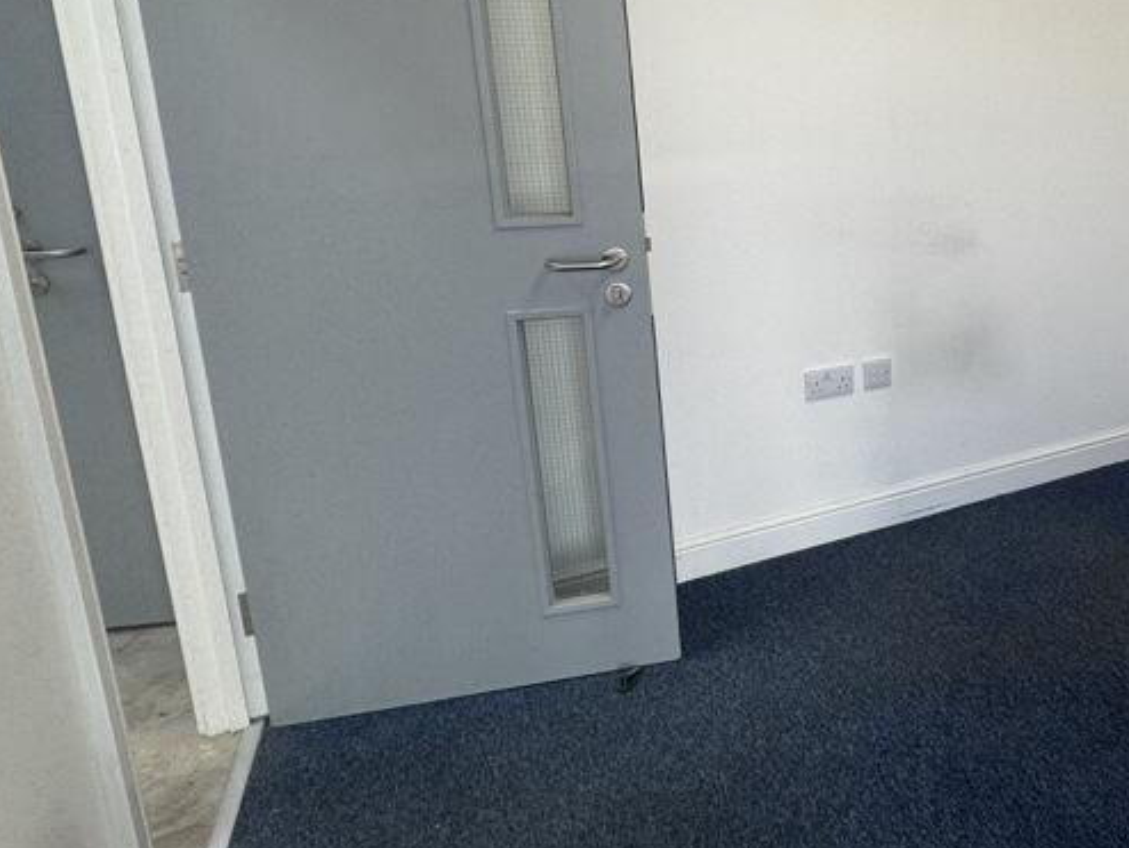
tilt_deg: -11.2
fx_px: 946
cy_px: 240
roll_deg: +1.2
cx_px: 1038
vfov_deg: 46.9
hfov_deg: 53.2
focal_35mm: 29
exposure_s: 1/100
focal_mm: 2.22
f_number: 2.2
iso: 64
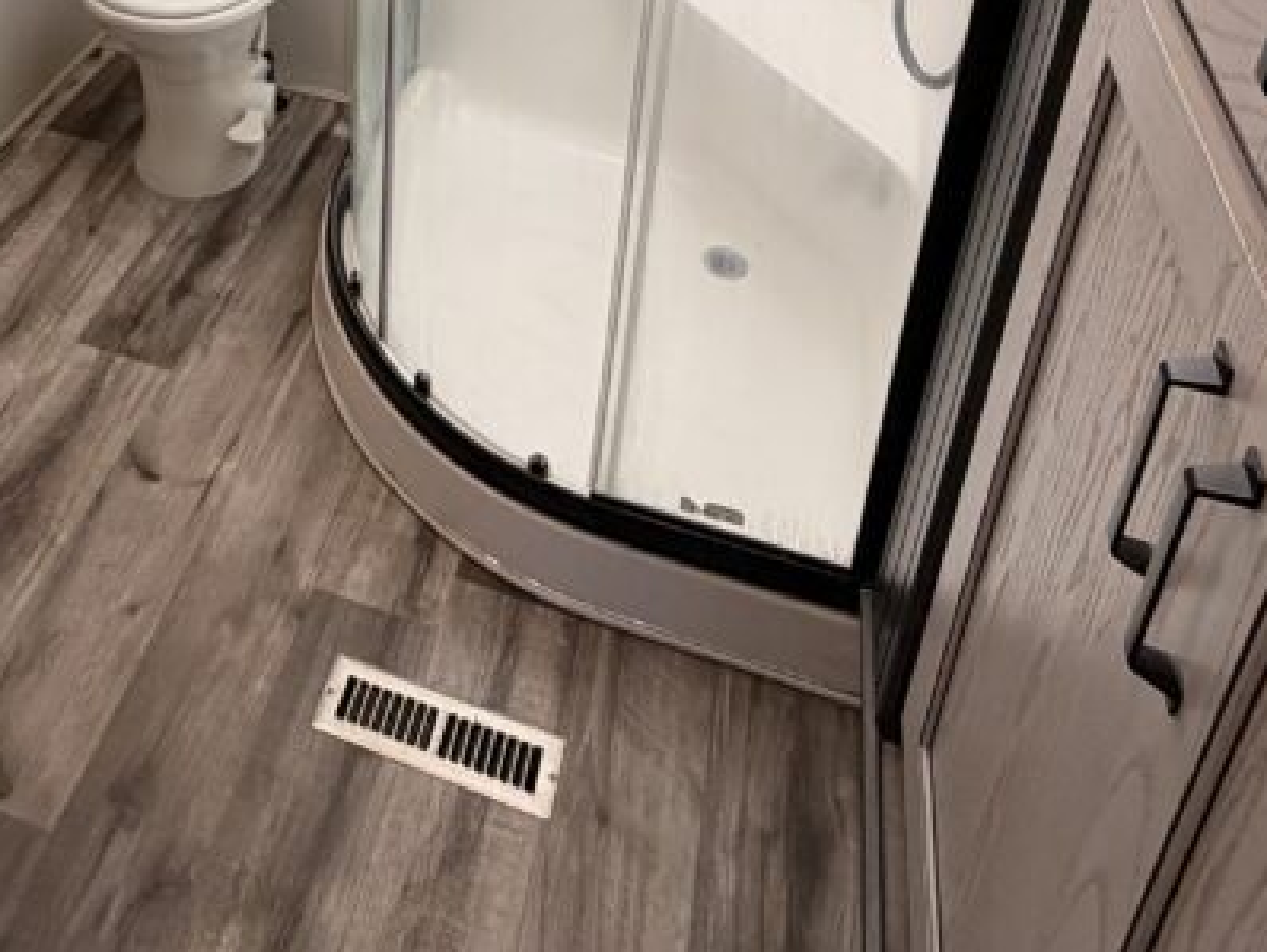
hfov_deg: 50.2
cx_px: 395
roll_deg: +0.3
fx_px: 1318
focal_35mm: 36
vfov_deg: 31.8
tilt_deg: -20.9
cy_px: -242
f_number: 2.2
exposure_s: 1/121
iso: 80
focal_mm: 2.22
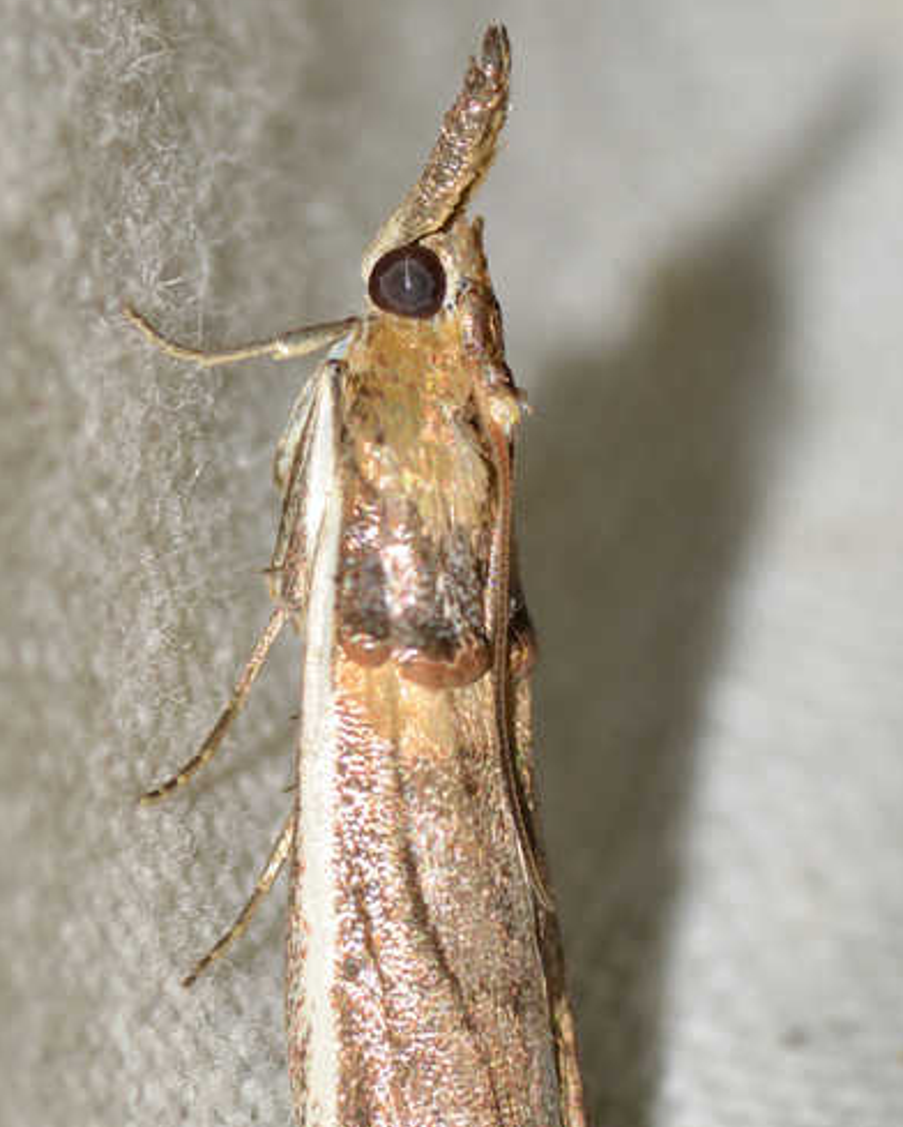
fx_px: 6139
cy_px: 701
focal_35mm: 184
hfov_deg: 8.4
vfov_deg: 10.5
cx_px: 447
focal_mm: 100
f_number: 20
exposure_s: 1/200
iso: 100
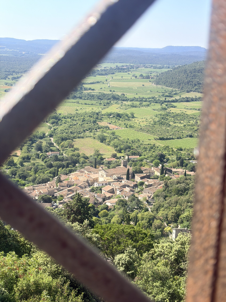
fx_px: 453
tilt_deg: -13.2
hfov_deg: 28.0
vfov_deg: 36.8
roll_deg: -2.8
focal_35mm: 52
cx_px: 113
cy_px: 151
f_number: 1.6
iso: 32
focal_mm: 5.96
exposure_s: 1/1393
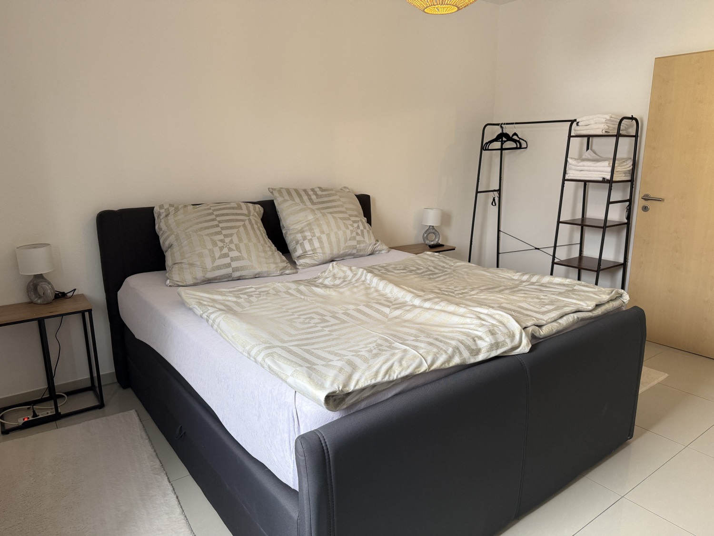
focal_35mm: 24
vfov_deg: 56.8
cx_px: 357
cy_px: 268
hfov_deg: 71.6
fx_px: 495
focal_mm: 6.76
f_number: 1.78
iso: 200
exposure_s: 1/117
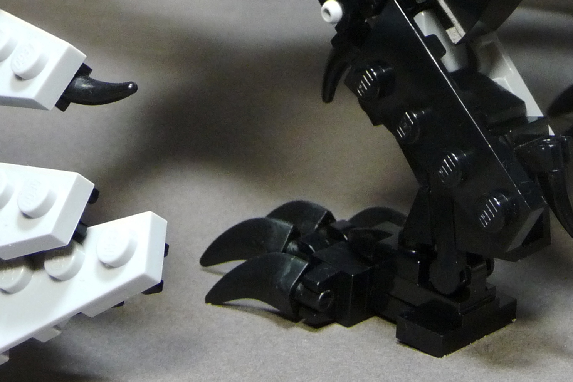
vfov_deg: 11.6
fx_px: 1847
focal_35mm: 116
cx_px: 413
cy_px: -53
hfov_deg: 17.6
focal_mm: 8
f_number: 4.2
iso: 400
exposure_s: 1/30
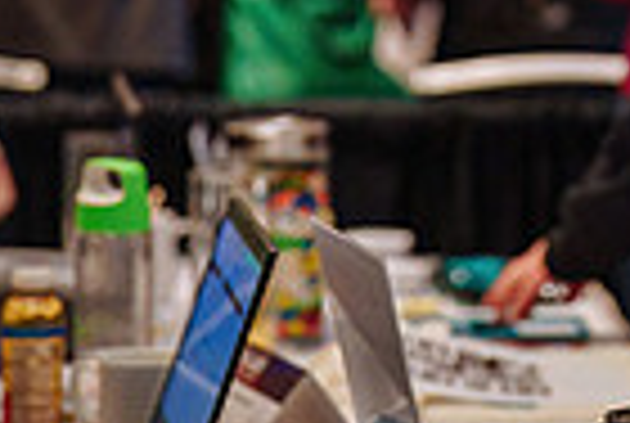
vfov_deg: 6.0
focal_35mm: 229
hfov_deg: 9.0
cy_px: -72
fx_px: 4016
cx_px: 472
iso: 2500
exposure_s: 1/800
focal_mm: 50
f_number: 1.4
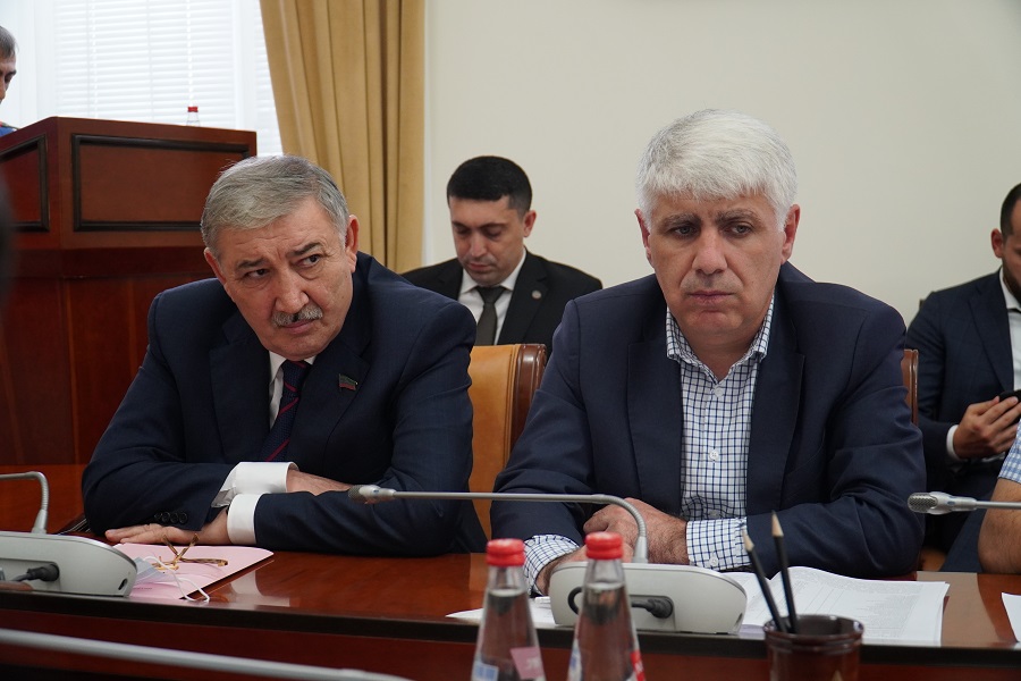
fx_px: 1446
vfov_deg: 26.5
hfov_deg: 38.9
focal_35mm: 51
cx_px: 510
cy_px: 340
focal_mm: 34
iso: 1250
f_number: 4
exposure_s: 1/160
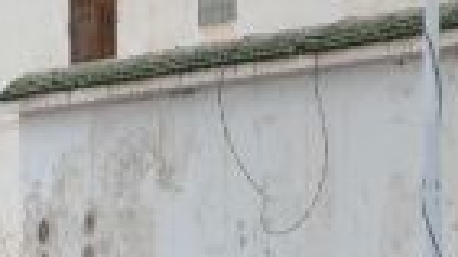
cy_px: 455
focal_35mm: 392
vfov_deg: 3.1
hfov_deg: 5.5
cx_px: -58
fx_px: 4761
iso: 160
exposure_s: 1/125
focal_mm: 55
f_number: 5.6
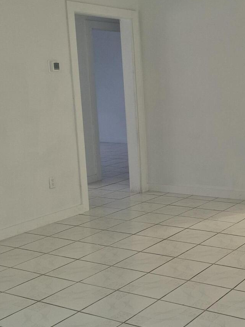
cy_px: 152
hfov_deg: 26.0
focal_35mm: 54
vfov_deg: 35.5
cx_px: 229
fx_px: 510
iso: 200
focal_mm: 5.4
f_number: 1.8
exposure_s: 1/180
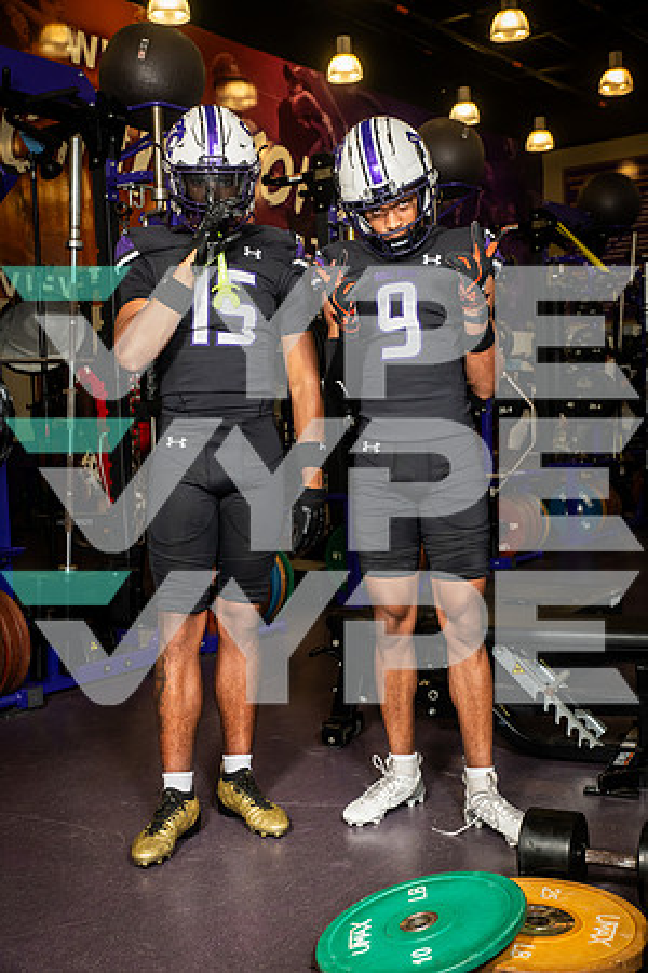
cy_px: 486
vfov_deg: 44.5
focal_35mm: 44
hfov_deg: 30.5
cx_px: 324
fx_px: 1188
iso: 500
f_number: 5.6
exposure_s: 1/250
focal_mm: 44
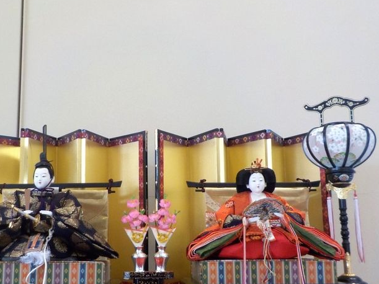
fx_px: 438
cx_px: 152
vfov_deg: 35.8
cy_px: 170
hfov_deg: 46.5
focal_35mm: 40
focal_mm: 4.1
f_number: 3.3
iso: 200
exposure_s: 1/30
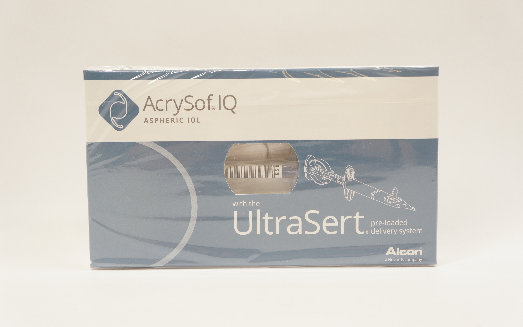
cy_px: 167
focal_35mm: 45
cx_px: 263
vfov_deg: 28.9
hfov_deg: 44.8
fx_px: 634
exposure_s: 1/80
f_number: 5
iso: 400
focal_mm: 29
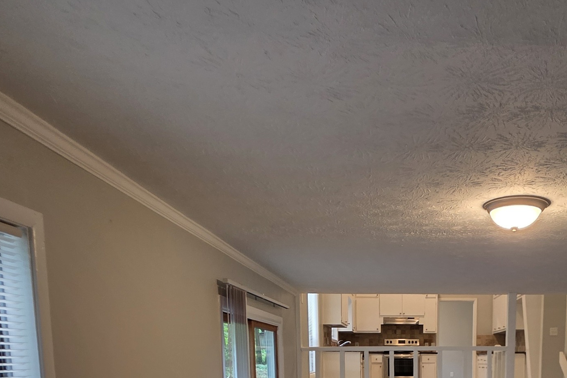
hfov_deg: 59.6
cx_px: 402
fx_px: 472
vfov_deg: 35.8
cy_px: 435
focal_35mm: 30
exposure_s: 1/60
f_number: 1.9
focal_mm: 2.2
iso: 160
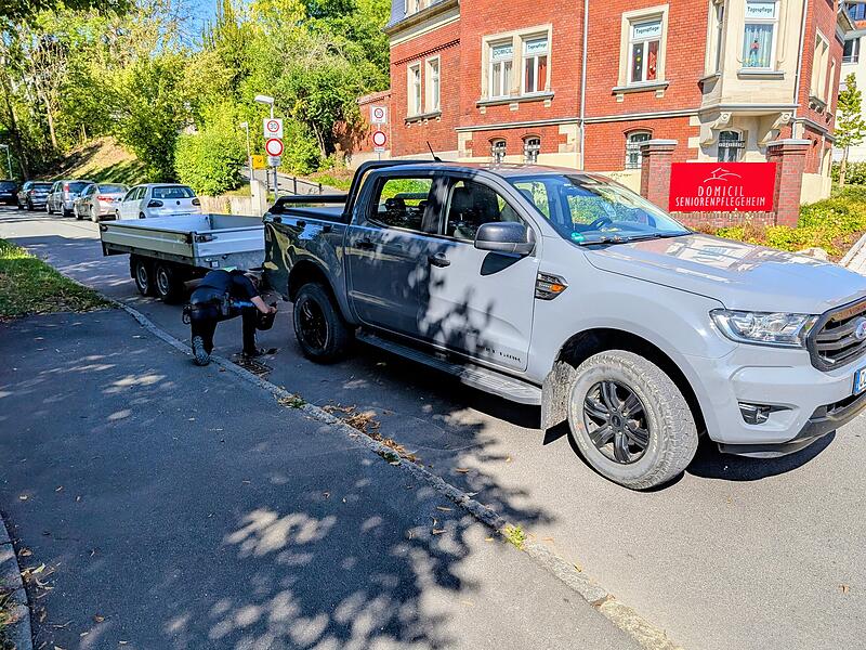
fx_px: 600
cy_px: 325
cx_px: 433
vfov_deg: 56.8
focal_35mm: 24
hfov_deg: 71.6
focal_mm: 6.9
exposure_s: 1/892
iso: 17
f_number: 1.68
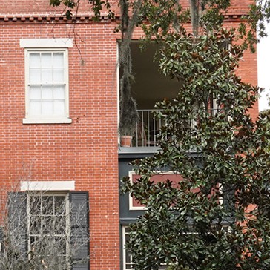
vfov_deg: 11.3
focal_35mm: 154
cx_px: -1
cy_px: 188
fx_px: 1359
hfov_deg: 11.2
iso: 640
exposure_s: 1/100
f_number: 10
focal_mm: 33
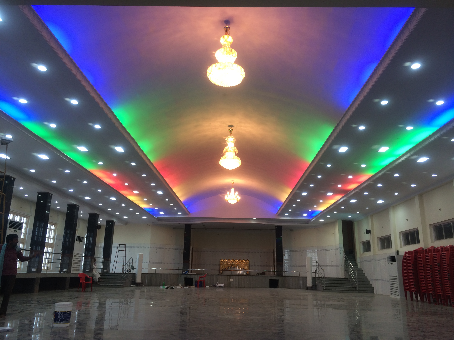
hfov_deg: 60.0
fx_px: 393
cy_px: 170
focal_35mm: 30
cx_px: 227
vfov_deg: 46.8
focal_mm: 4.12
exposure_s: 1/30
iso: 40
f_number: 2.2
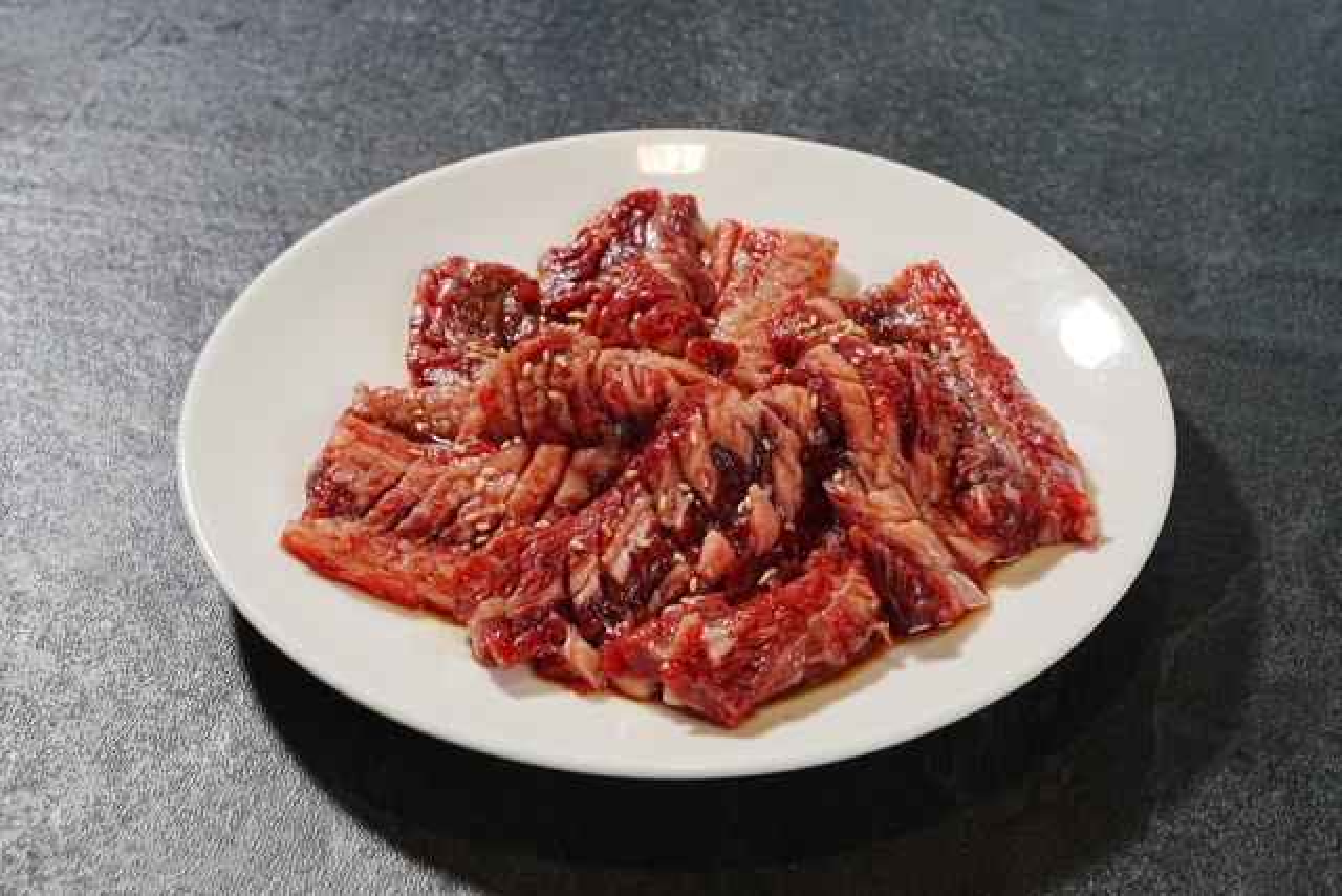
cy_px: 448
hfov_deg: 28.8
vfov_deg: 19.5
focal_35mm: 70
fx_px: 2610
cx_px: 671
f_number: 11
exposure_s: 1/125
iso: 125
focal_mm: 70
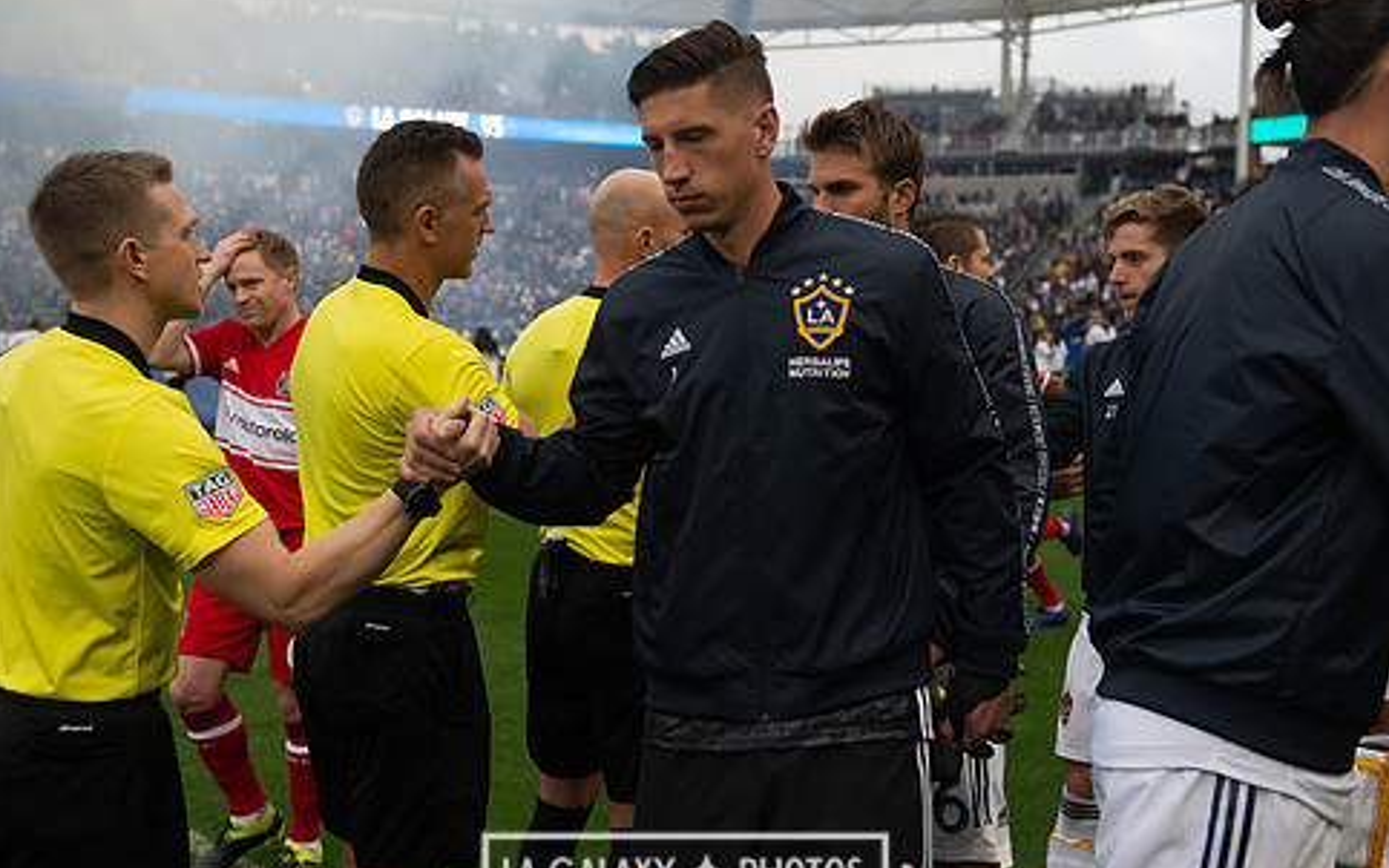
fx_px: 1855
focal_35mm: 49
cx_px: 684
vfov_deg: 26.3
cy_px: 441
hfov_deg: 41.0
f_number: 3.5
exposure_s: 1/800
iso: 500
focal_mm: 40
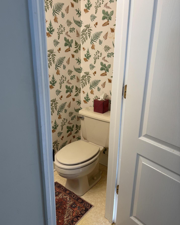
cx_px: 87
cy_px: 109
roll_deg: -1.7
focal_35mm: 28
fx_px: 186
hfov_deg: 51.5
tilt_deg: -19.0
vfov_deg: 62.2
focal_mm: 5.96
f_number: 1.6
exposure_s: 1/120
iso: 125
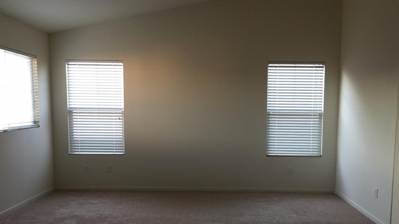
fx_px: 391
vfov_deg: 31.7
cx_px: 214
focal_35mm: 37
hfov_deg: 54.0
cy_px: 155
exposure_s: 1/15
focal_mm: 4.15
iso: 40
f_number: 2.2
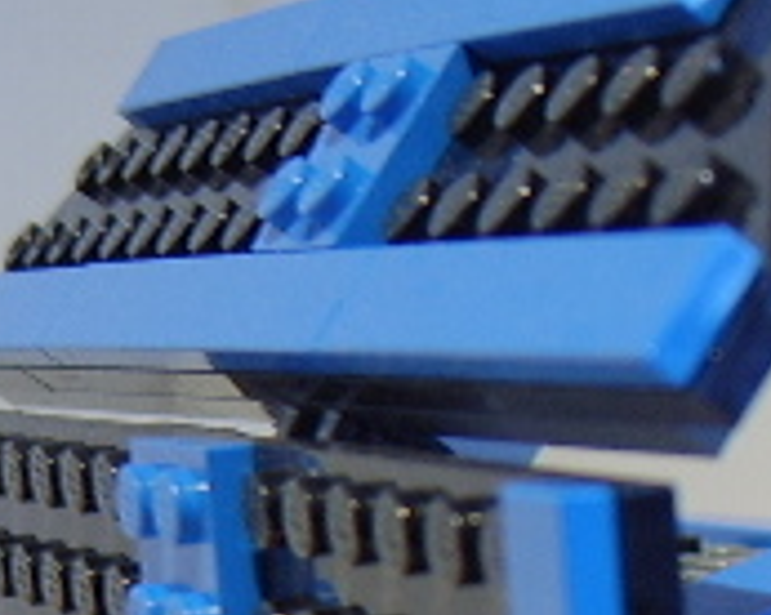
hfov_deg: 15.5
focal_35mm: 112
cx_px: 1230
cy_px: 869
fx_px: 2553
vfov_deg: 13.1
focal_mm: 8.13
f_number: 2.7
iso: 100
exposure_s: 1/9
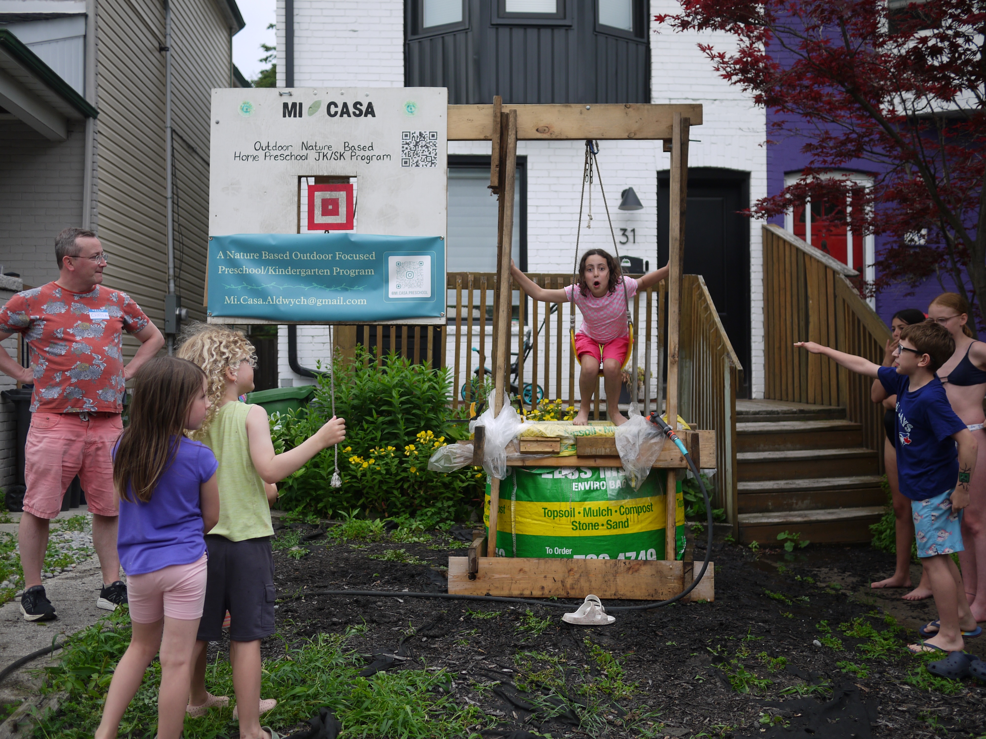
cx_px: 493
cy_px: 370
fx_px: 1139
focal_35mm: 40
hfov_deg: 46.8
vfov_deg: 36.0
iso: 100
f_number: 2
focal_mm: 20
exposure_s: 1/1000
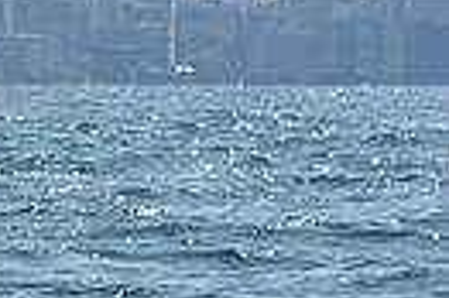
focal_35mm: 400
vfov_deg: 3.4
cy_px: -15
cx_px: -538
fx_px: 4983
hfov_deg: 5.0
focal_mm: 90
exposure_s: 1/1600
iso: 250
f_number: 7.1
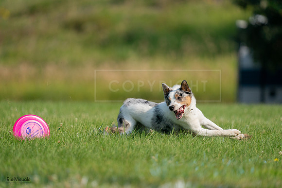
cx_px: 141
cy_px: 94
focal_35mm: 600
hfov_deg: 3.4
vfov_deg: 2.3
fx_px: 4701
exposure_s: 1/4000
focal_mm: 600
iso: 800
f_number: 6.3
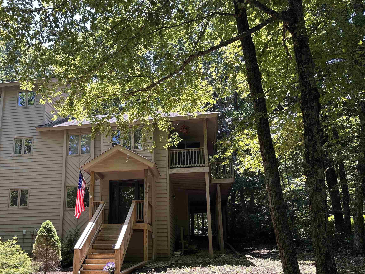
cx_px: 127
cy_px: 182
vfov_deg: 43.6
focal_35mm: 32
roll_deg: -0.8
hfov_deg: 55.8
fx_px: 337
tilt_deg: +13.4
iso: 80
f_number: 1.78
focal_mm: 6.86
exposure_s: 1/347
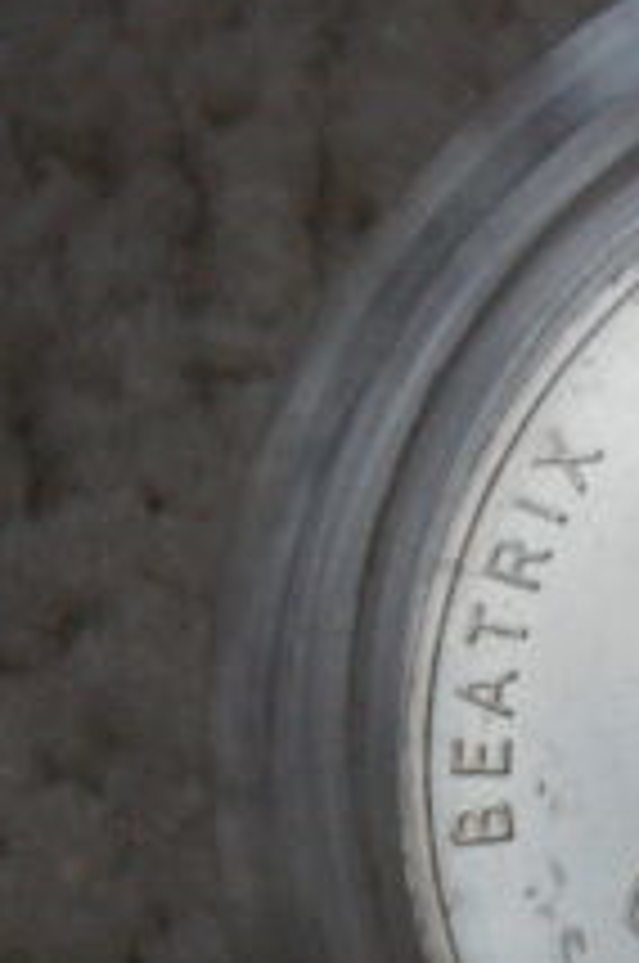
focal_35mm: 189
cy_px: 736
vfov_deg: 10.8
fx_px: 5059
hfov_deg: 7.1
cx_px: 1062
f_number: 6.7
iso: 1600
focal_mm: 45
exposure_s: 1/30
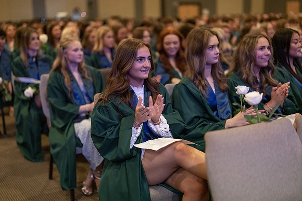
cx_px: 151
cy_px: 100
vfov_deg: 27.0
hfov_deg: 39.6
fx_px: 420
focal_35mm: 50
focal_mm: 50
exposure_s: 1/320
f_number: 1.2
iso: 3200
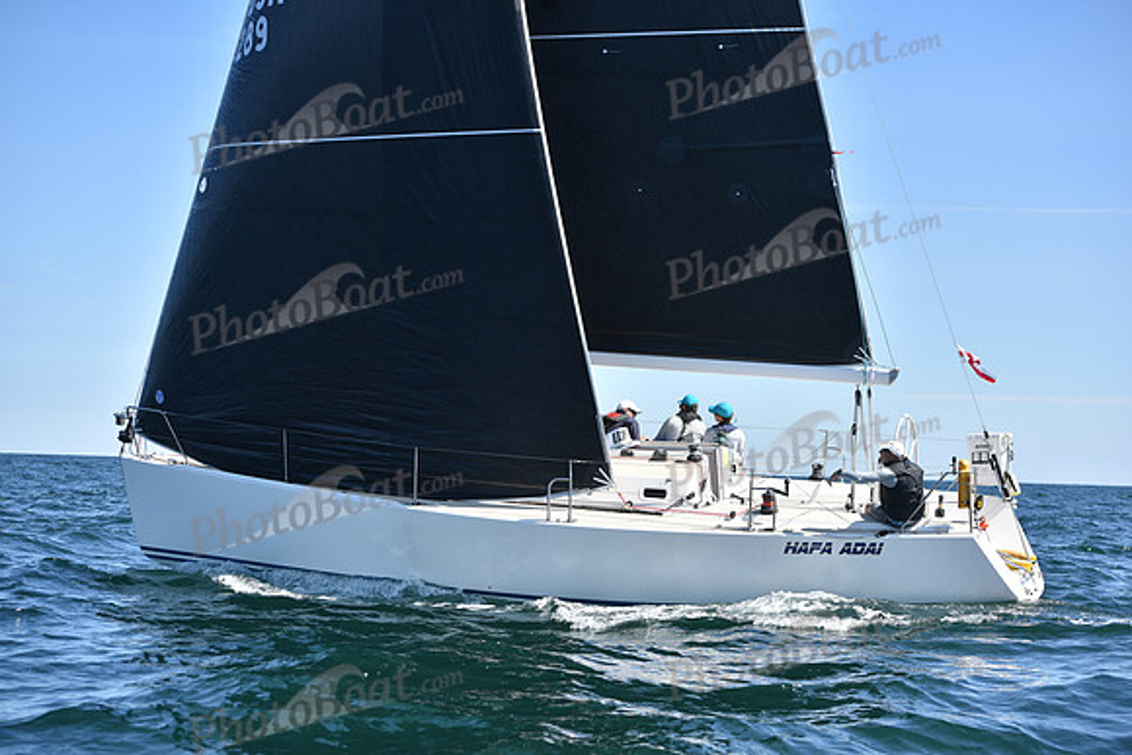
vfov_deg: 19.5
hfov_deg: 28.8
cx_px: 566
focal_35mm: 70
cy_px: 378
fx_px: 2202
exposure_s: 1/1600
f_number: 4.5
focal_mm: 70
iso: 250
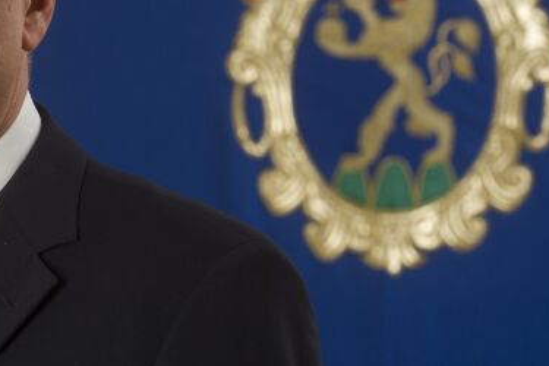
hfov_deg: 5.7
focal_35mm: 360
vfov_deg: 3.8
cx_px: 244
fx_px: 5490
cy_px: 135
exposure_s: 1/60
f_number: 8
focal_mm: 135
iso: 250
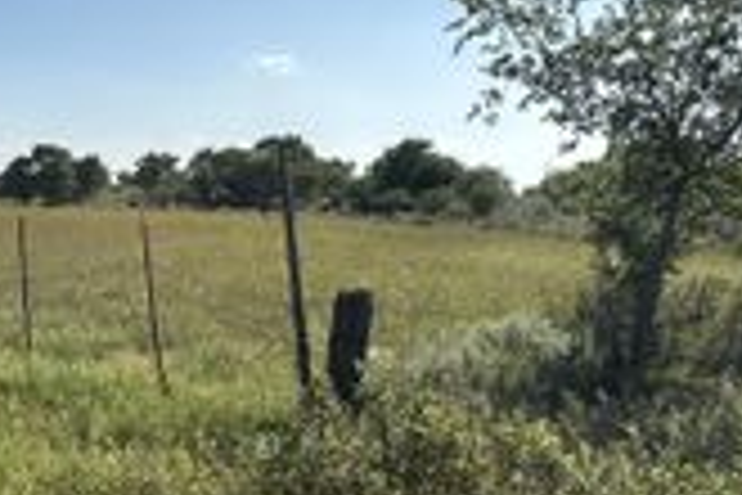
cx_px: 106
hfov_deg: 46.8
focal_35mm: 38
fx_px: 783
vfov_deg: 35.0
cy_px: 263
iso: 50
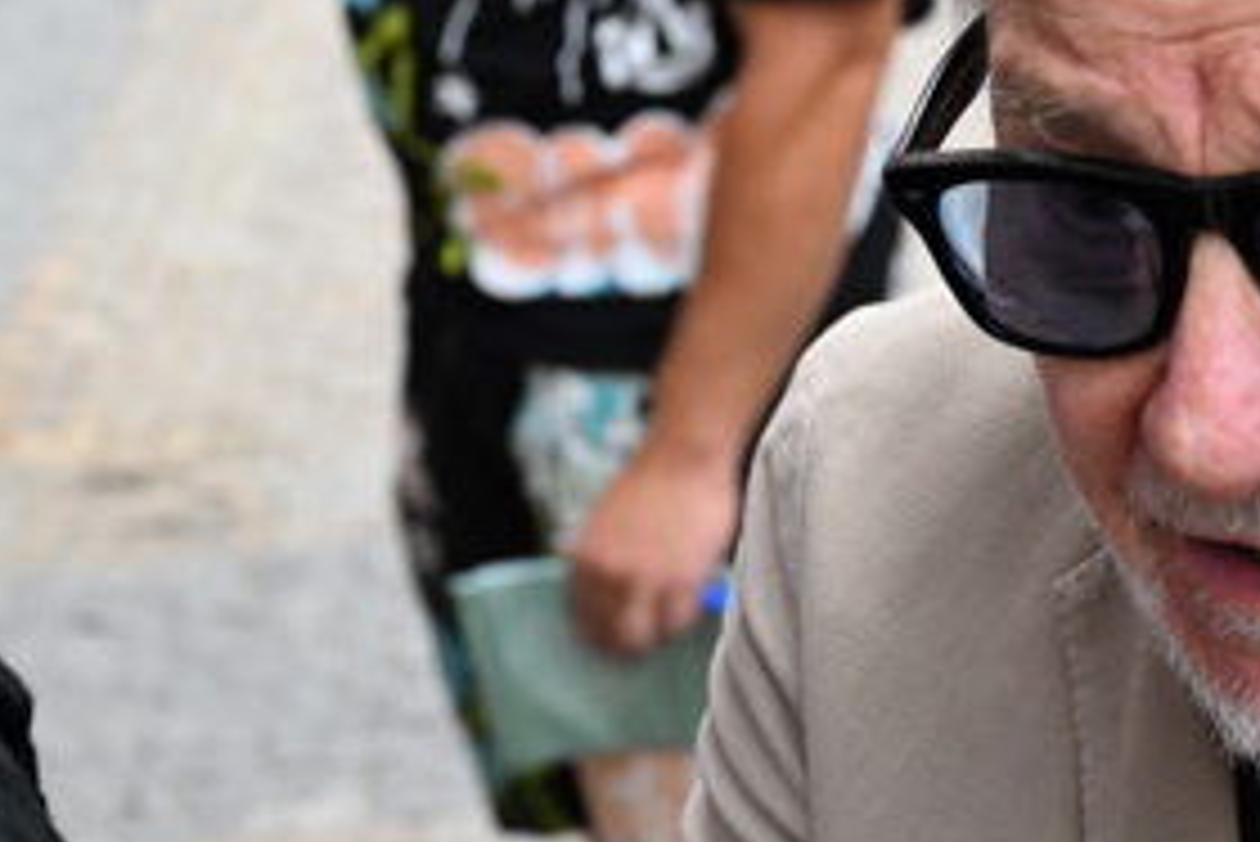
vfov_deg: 12.8
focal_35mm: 106
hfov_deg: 19.1
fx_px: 3712
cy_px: 86
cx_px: 976
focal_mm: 43
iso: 4000
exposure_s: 1/500
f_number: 4.5
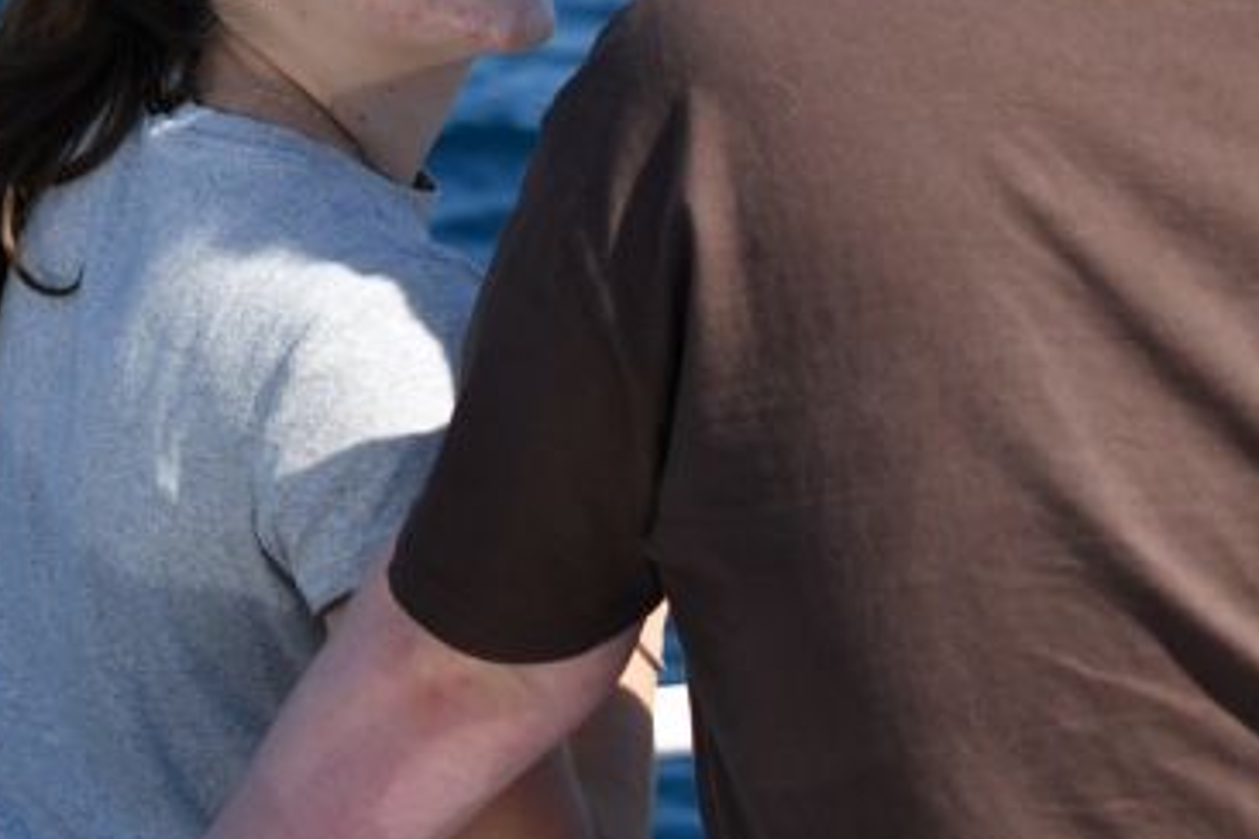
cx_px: 334
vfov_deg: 10.4
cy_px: 101
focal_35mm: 131
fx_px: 4581
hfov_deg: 15.6
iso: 900
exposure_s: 1/8000
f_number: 5
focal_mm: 60
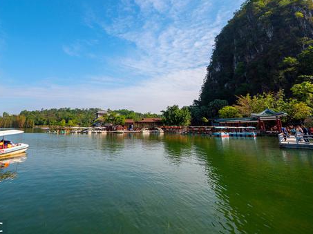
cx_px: 137
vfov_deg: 73.8
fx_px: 154
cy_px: 93
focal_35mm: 17
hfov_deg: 90.6
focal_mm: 7
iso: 200
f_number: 4.5
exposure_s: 1/1600
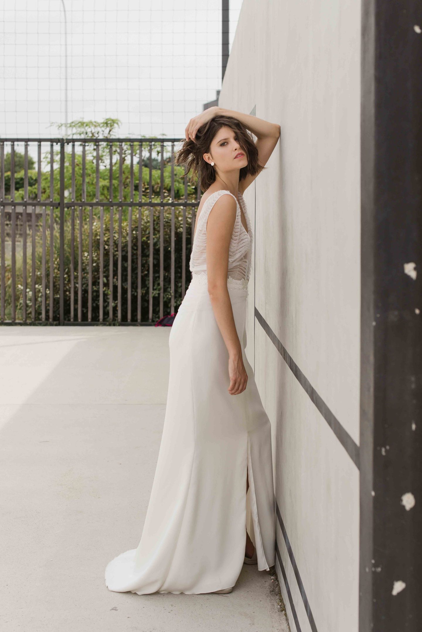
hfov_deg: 27.0
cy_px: 316
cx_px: 211
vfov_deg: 39.6
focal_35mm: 50
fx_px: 878
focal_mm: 50
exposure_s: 1/1250
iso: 80
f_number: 4.5
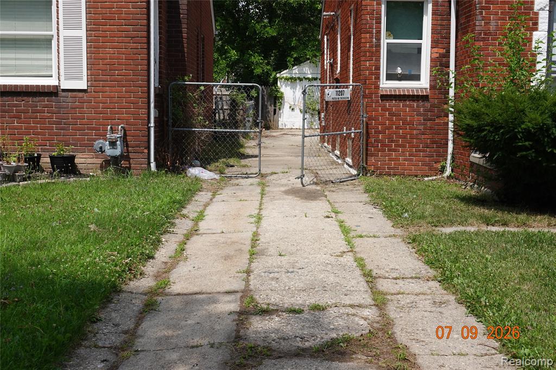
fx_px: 710
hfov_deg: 42.8
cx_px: 278
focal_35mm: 46
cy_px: 185
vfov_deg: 29.2
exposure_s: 1/640
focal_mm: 16.92
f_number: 4
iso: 100
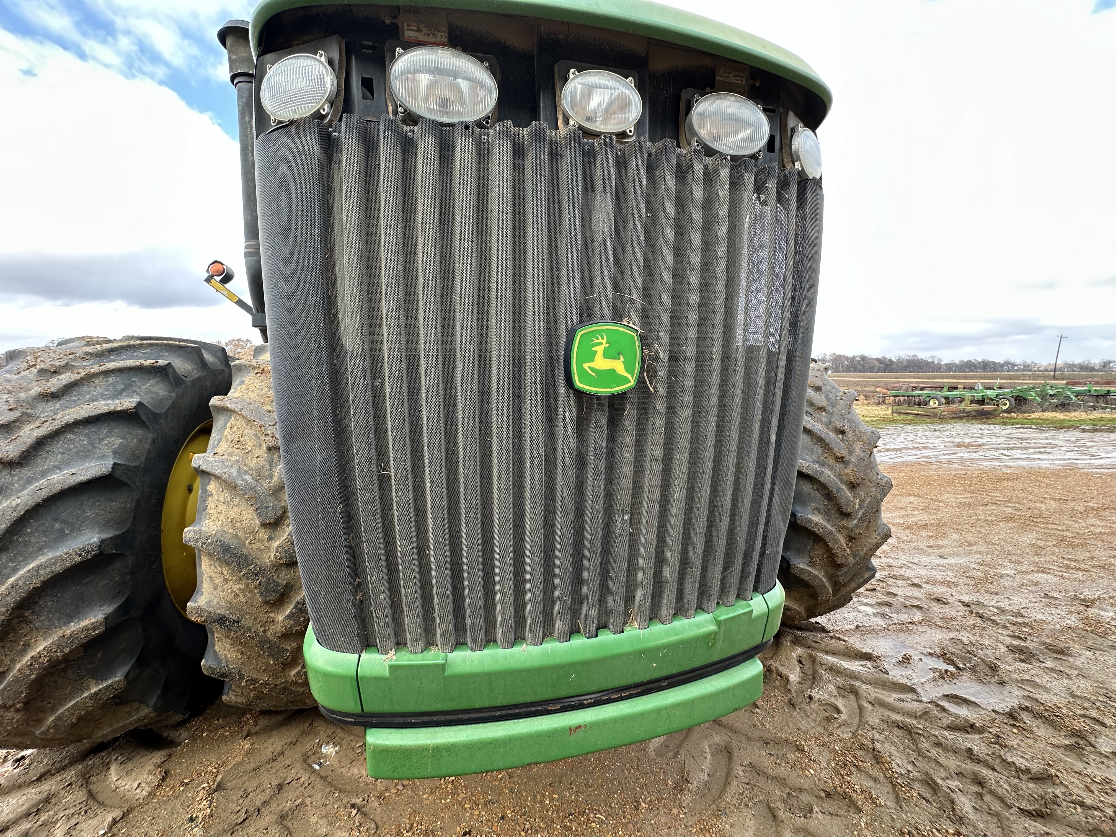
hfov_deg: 102.1
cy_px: 418
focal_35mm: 14
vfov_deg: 85.7
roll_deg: +1.1
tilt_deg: -4.9
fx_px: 451
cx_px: 558
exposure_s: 1/129
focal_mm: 2.22
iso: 40
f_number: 2.2
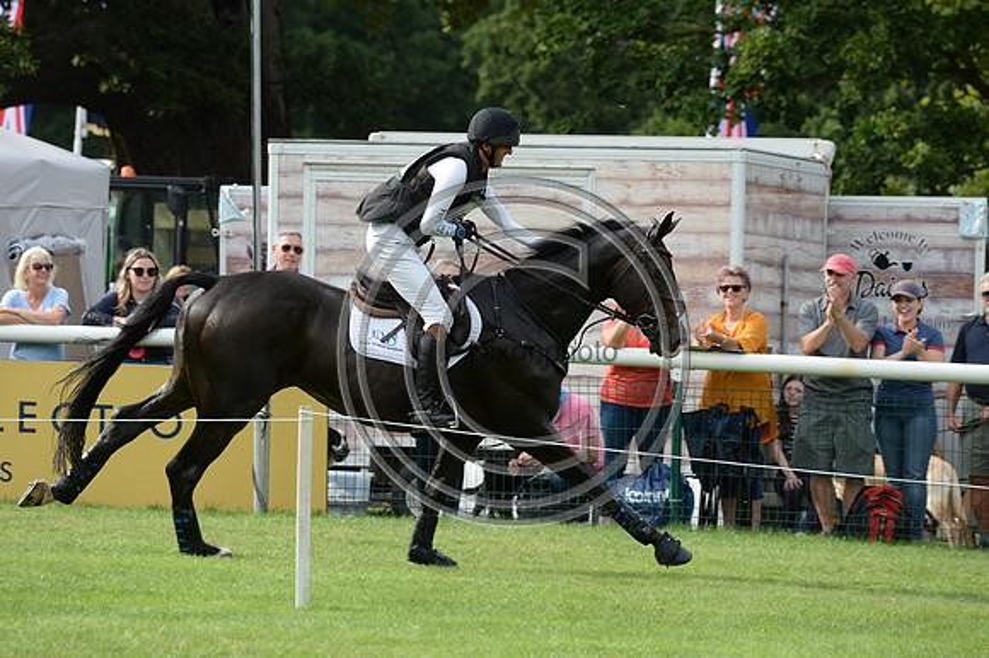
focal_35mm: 340
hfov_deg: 6.1
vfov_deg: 4.0
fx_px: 9335
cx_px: 494
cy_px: 329
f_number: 9
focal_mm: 340
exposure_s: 1/1000
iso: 1250
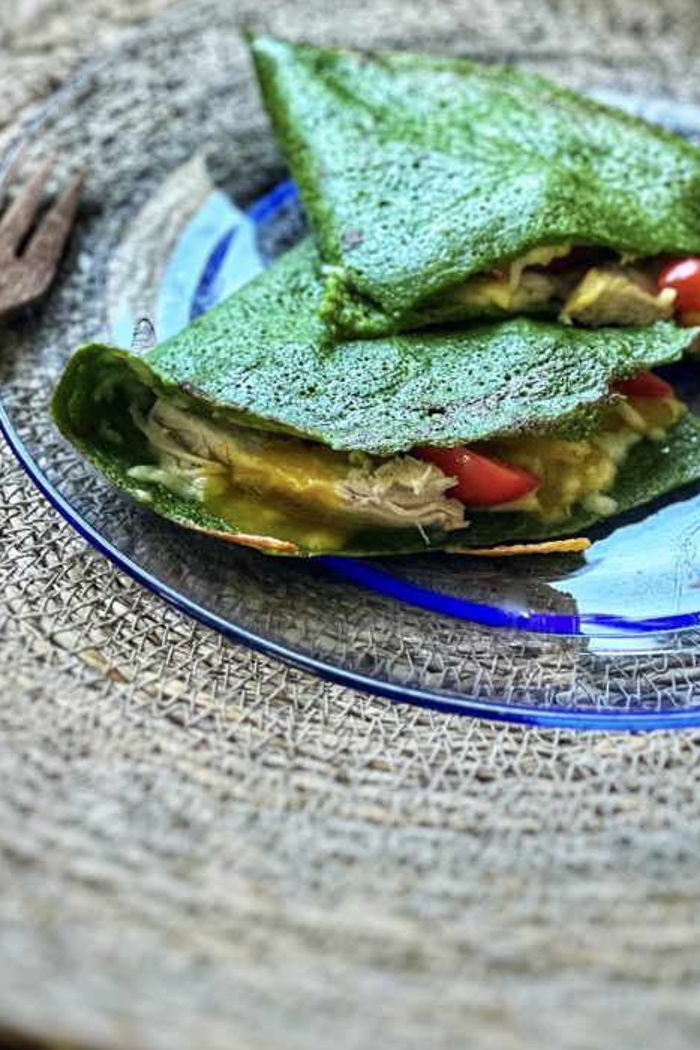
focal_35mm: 117
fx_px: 3414
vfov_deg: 17.5
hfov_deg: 11.7
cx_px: 358
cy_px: 346
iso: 250
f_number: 2.8
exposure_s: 1/85
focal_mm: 9
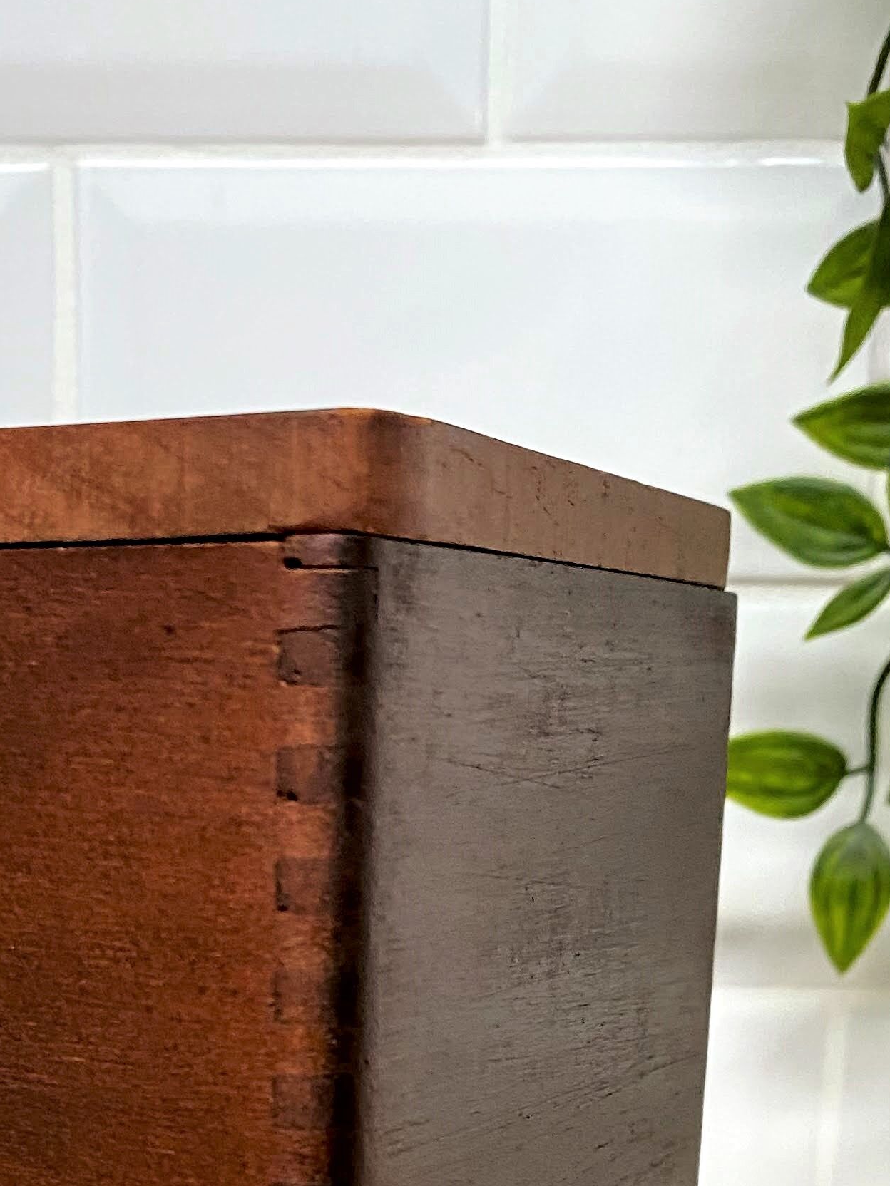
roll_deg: +0.5
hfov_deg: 23.0
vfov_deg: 27.8
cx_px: 175
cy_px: 1337
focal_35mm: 63
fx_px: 2160
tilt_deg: -14.6
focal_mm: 4.25
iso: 250
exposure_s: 1/60
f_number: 1.8
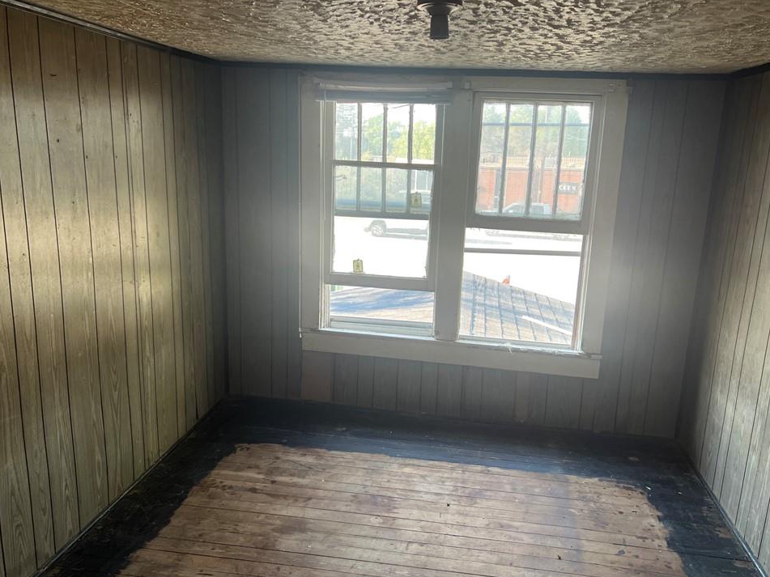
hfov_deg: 63.4
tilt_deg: -13.0
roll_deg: -1.6
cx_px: 396
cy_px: 288
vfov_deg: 49.7
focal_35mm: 28
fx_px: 623
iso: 64
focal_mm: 5.7
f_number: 1.5
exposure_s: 1/121
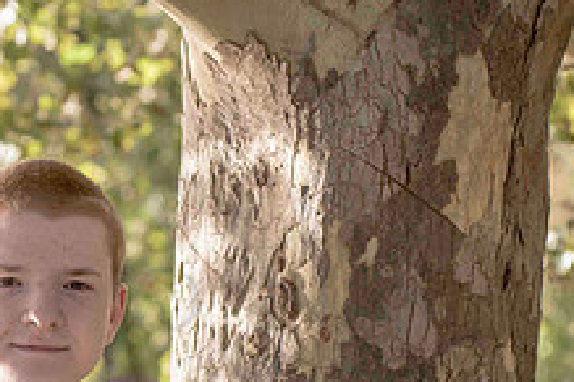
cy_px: 428
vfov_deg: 6.4
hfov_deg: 9.6
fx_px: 3380
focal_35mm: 212
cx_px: -47
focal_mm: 80
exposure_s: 1/640
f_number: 5
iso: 400
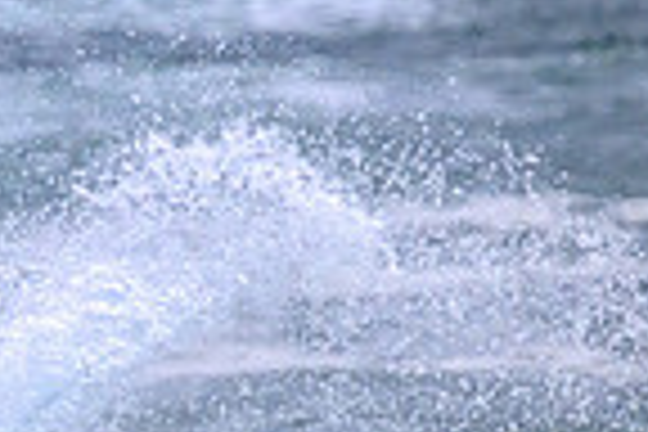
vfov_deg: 0.5
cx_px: -540
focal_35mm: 3054
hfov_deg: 0.7
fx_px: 54968
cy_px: 578
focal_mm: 760
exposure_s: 1/1600
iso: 1800
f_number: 11
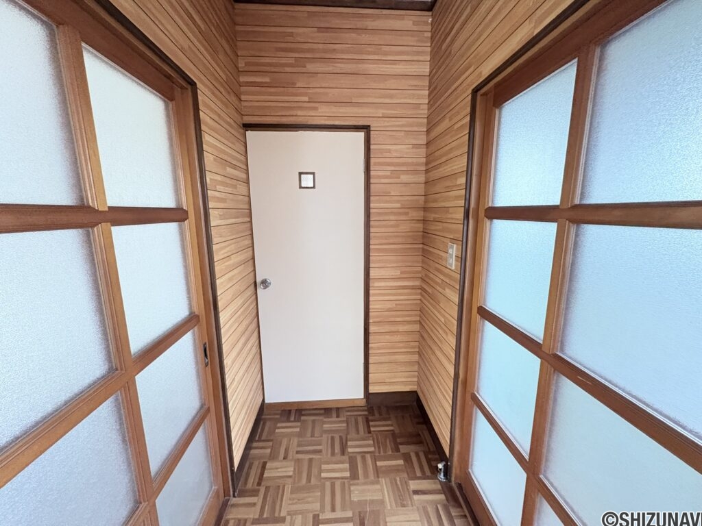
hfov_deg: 102.1
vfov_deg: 85.7
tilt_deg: -9.6
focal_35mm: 14
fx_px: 284
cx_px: 351
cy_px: 263
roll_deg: +0.8
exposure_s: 1/60
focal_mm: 2.22
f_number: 2.2
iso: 800
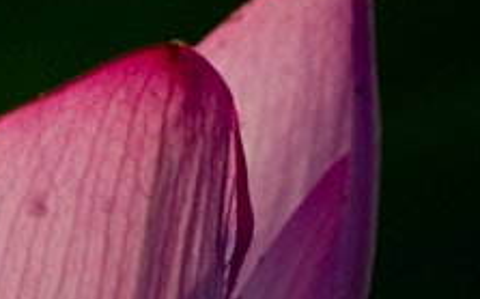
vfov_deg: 0.9
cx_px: -200
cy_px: 359
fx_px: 18340
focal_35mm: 1403
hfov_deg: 1.5
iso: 400
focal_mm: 200
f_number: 5.6
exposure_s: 1/500
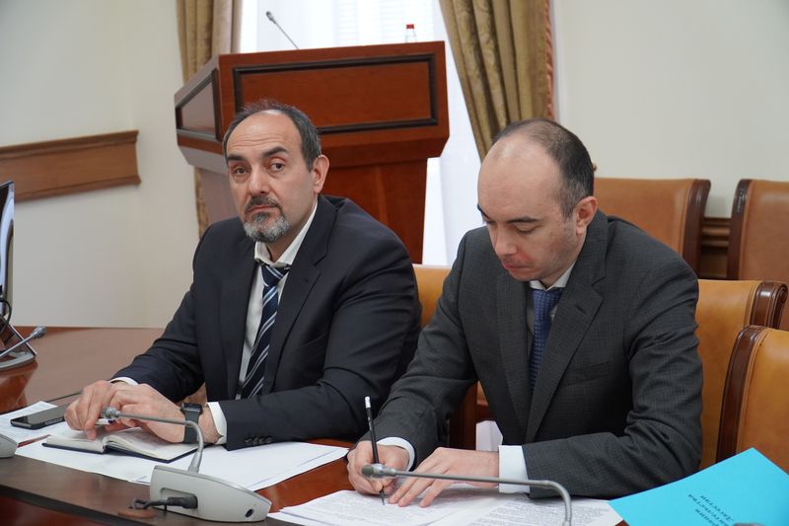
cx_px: 394
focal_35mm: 62
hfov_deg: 32.6
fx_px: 1348
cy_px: 263
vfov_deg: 22.1
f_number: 4
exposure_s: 1/160
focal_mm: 41
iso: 2000
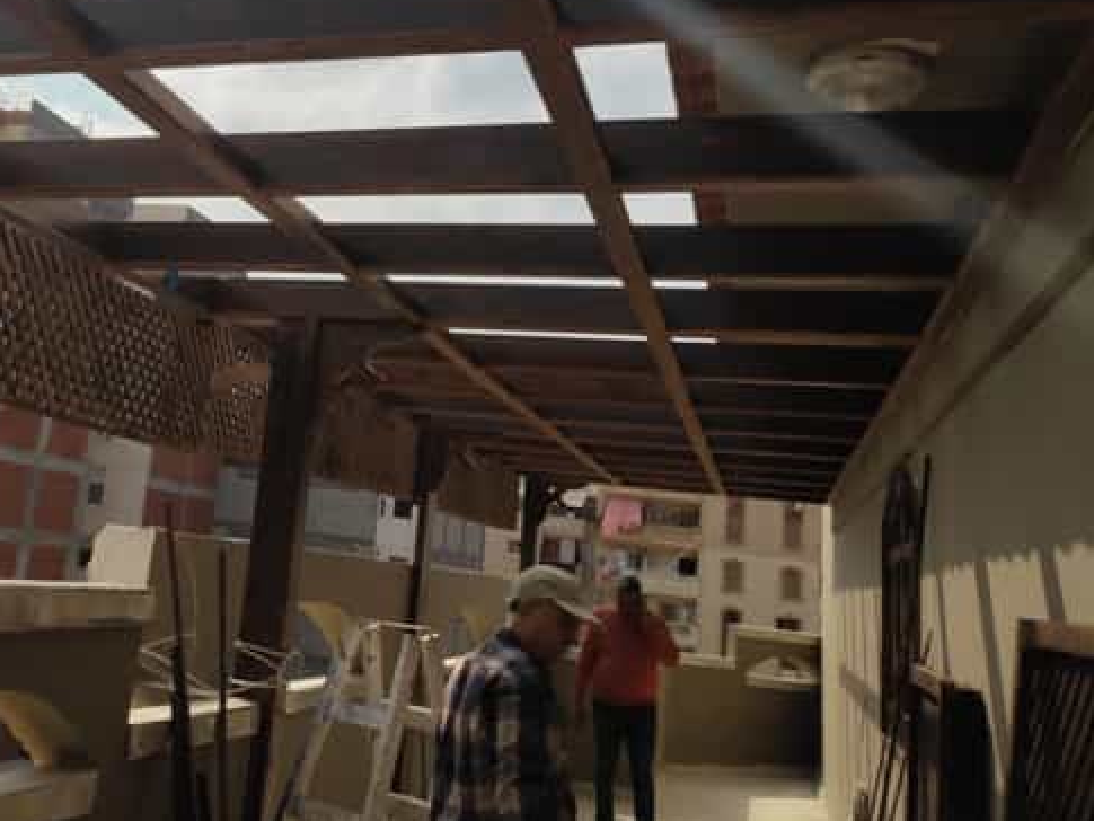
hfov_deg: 52.8
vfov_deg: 41.3
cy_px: 174
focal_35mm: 33
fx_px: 1043
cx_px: 268
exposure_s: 1/11525
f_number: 1.9
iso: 100
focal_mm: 3.94
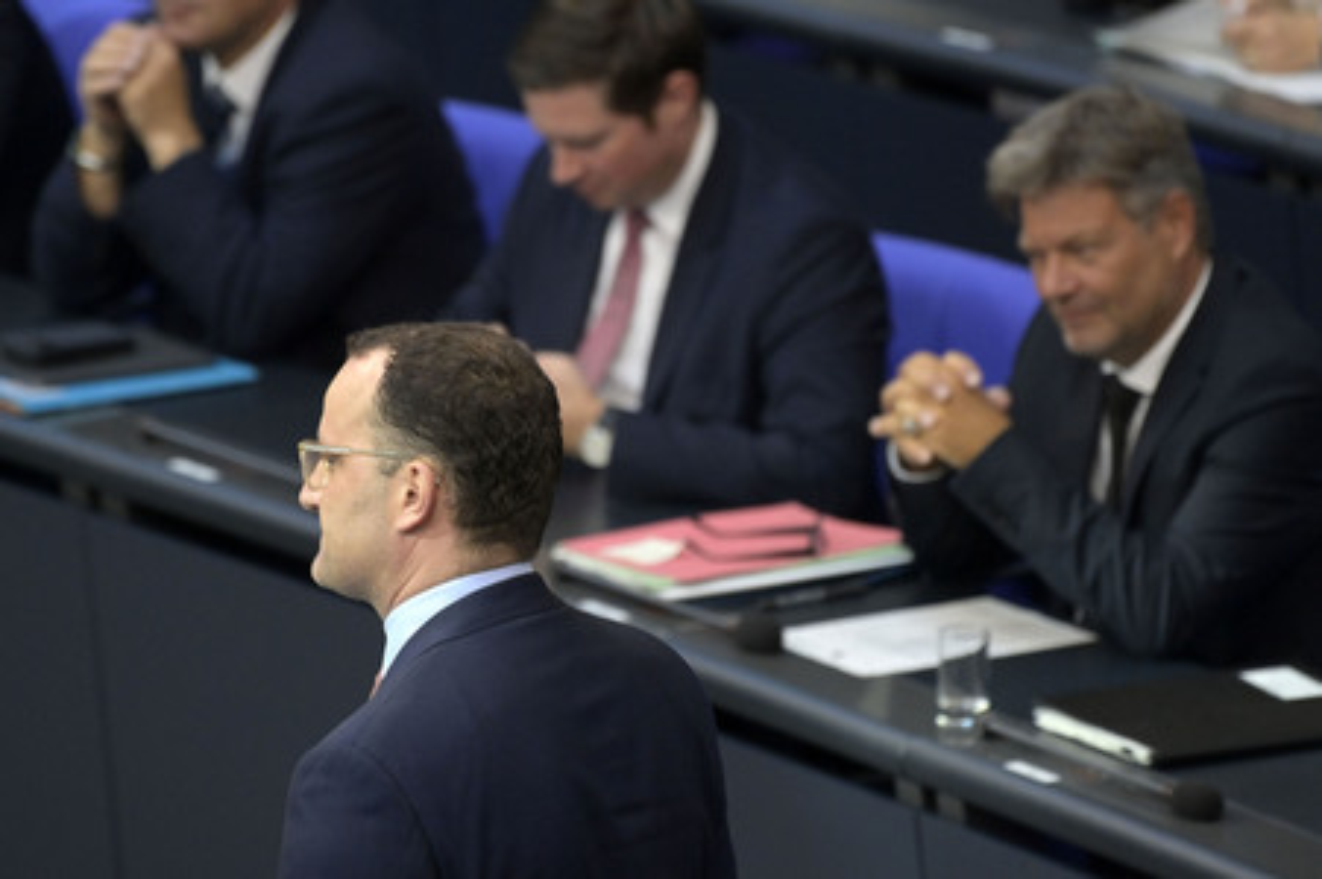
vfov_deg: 3.3
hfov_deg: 4.9
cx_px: 661
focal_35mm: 420
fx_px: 15412
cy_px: 440
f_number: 5.6
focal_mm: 420
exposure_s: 1/400
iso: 8000
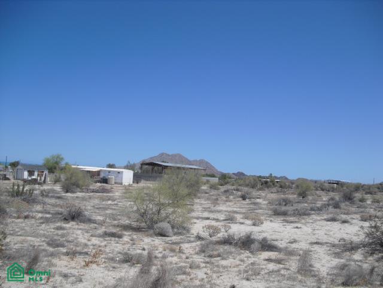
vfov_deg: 39.7
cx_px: 192
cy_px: 144
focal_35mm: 36
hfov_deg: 51.4
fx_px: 398
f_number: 7.8
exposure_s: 1/250
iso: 64
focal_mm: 6.3
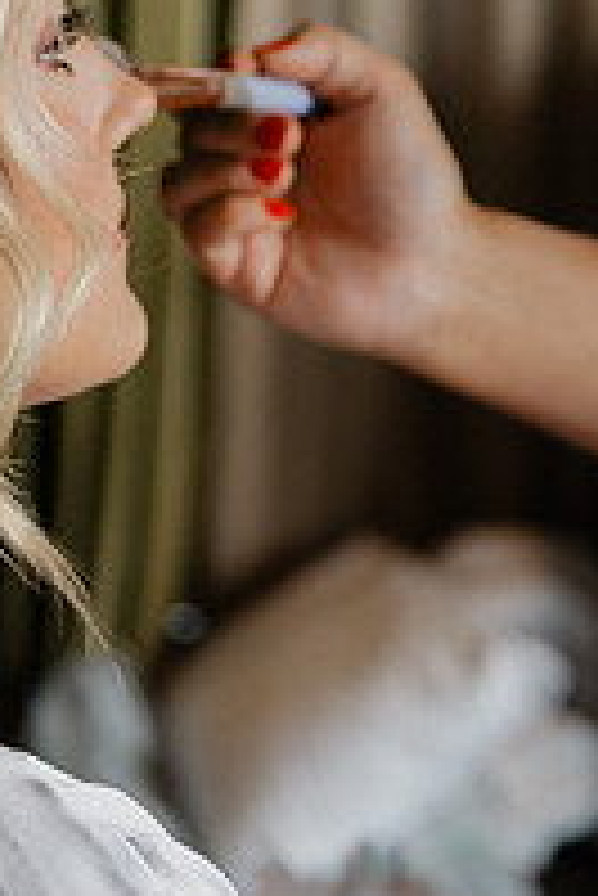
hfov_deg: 14.0
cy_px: 527
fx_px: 2413
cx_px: 67
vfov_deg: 21.0
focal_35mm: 97
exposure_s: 1/250
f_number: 3.2
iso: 250
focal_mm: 43
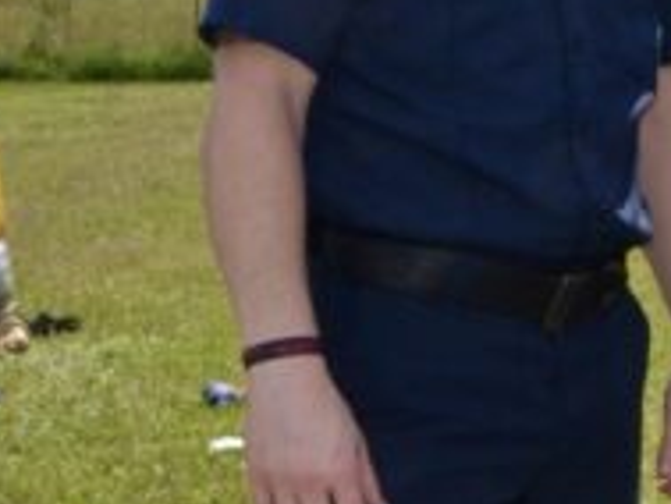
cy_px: -18
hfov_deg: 13.4
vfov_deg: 11.4
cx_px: 1278
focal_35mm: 129
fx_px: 2502
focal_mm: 22
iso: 450
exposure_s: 1/200
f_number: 22
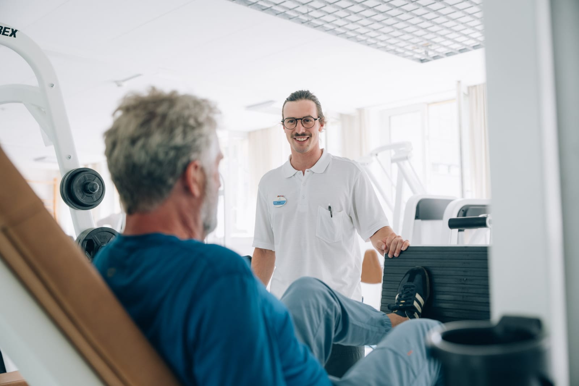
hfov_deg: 51.9
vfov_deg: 35.9
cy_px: 193
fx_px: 595
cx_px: 290
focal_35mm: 37
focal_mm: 37
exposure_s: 1/250
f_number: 2.5
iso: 400
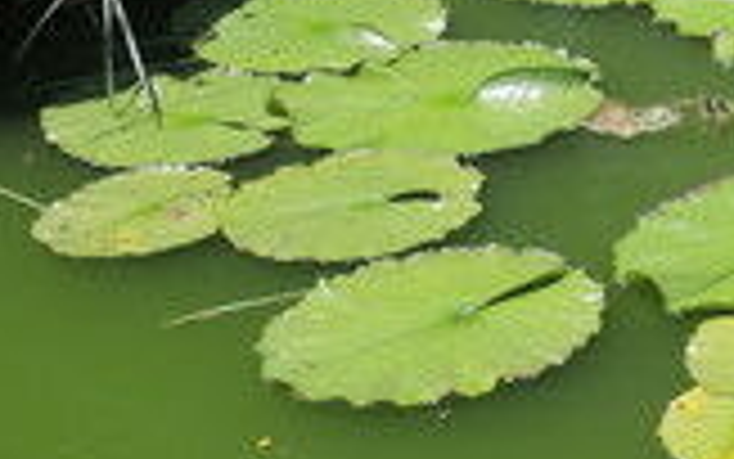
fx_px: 3182
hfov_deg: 12.4
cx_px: 1166
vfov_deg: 8.1
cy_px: -218
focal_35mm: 159
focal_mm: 7.6
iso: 80
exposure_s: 1/1250
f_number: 2.2
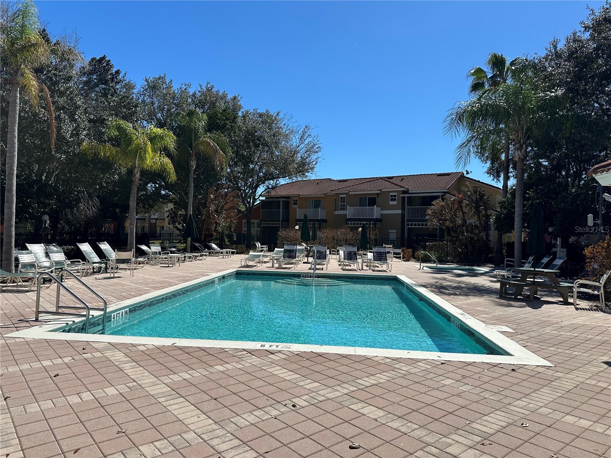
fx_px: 424
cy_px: 229
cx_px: 306
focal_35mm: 24
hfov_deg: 71.6
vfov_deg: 56.8
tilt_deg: +1.3
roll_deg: -1.6
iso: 80
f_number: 1.78
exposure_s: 1/6211
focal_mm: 6.86
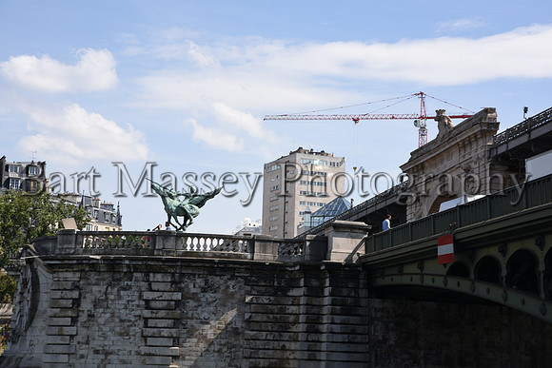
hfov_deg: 28.1
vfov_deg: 18.9
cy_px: 184
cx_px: 276
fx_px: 1104
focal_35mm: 72
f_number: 13
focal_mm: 72
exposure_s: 1/200
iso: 125
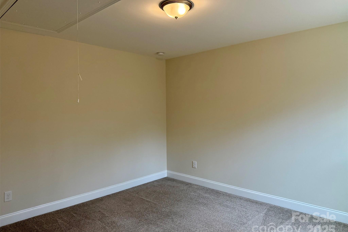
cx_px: 174
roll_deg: +0.5
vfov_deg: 51.3
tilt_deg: -1.1
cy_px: 114
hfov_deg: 71.5
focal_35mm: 25
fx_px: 242
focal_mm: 6.76
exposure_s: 1/60
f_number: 1.78
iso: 200
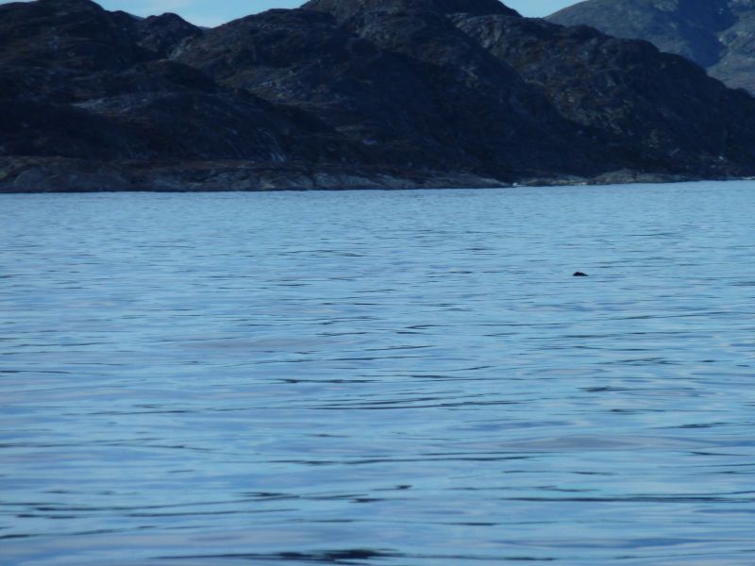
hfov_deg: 6.6
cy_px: 283
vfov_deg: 5.0
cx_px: 378
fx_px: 6543
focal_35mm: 300
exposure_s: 1/500
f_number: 5.6
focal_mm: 49.2
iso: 80
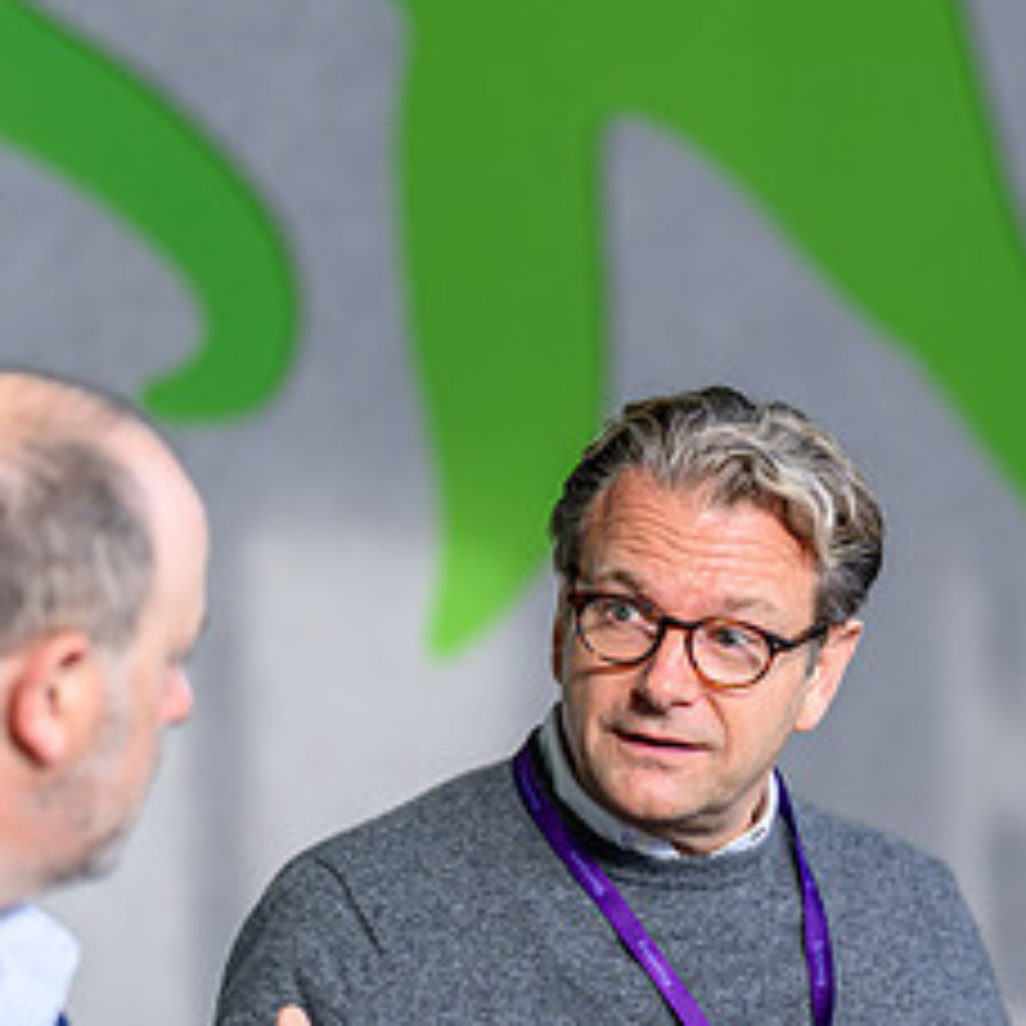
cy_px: 826
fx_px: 9792
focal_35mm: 292
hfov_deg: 6.0
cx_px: 783
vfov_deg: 6.0
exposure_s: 1/400
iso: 64
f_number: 1.8
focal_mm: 135
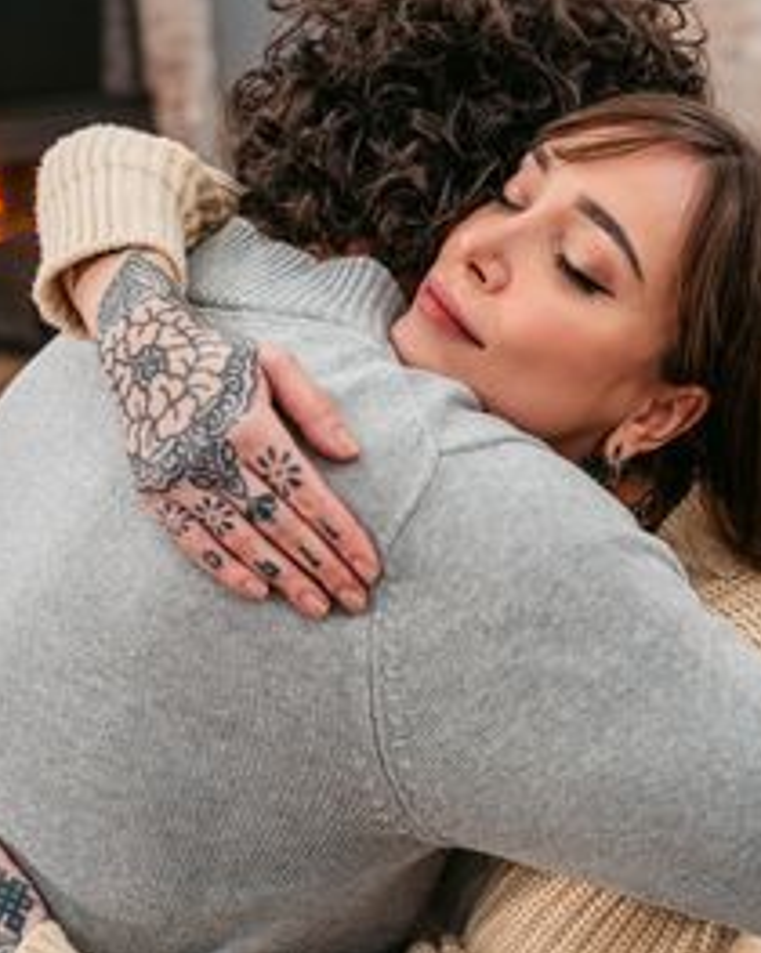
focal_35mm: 50
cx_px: 417
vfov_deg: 37.4
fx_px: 1409
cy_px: 476
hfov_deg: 30.2
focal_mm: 35
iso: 1250
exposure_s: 1/160
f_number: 2.8
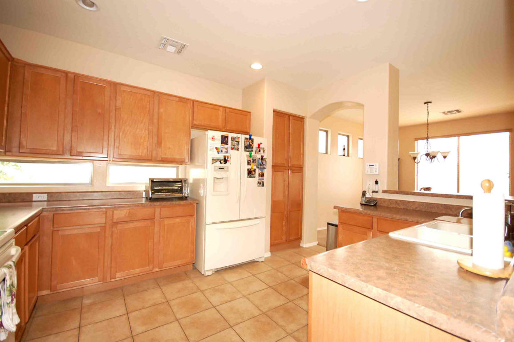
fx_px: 214
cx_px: 257
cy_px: 171
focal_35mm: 15
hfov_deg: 100.4
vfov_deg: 77.2
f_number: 4.5
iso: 400
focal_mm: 10
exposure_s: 1/80
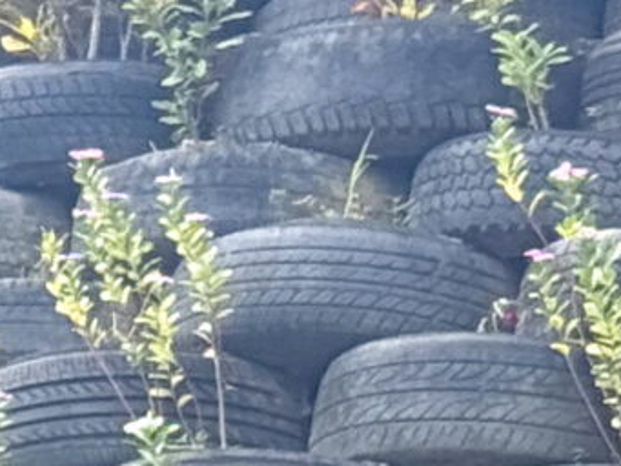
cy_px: 976
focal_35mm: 360
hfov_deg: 5.2
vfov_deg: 4.1
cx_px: -1144
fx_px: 6461
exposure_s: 1/1377
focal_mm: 6.8
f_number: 1.8
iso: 100
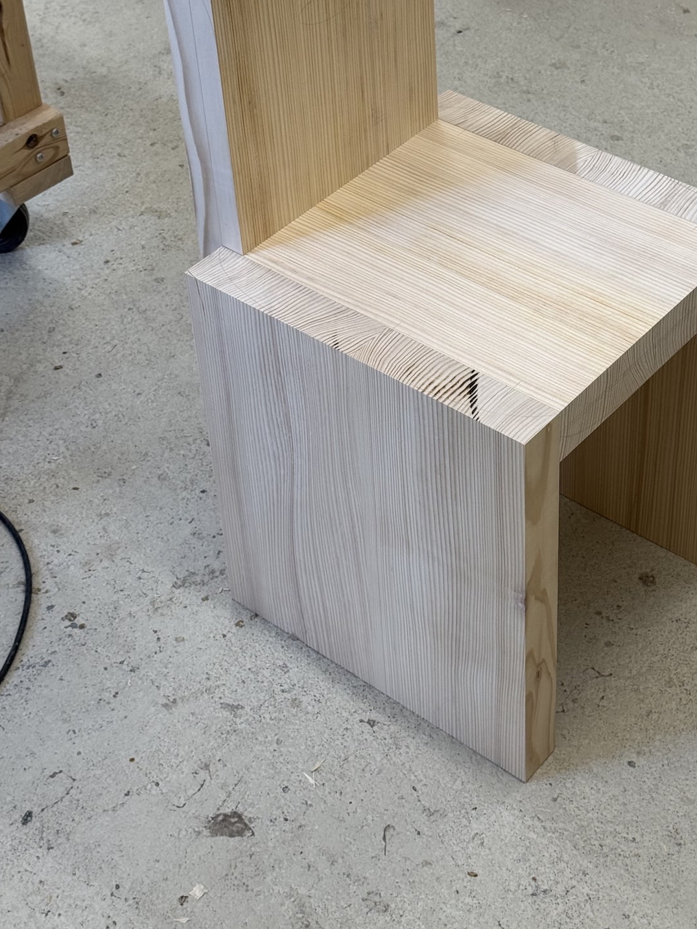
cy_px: 288
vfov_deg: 28.7
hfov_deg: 21.9
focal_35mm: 67
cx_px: 452
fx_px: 1798
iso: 50
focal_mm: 6.8
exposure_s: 1/50
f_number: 1.8
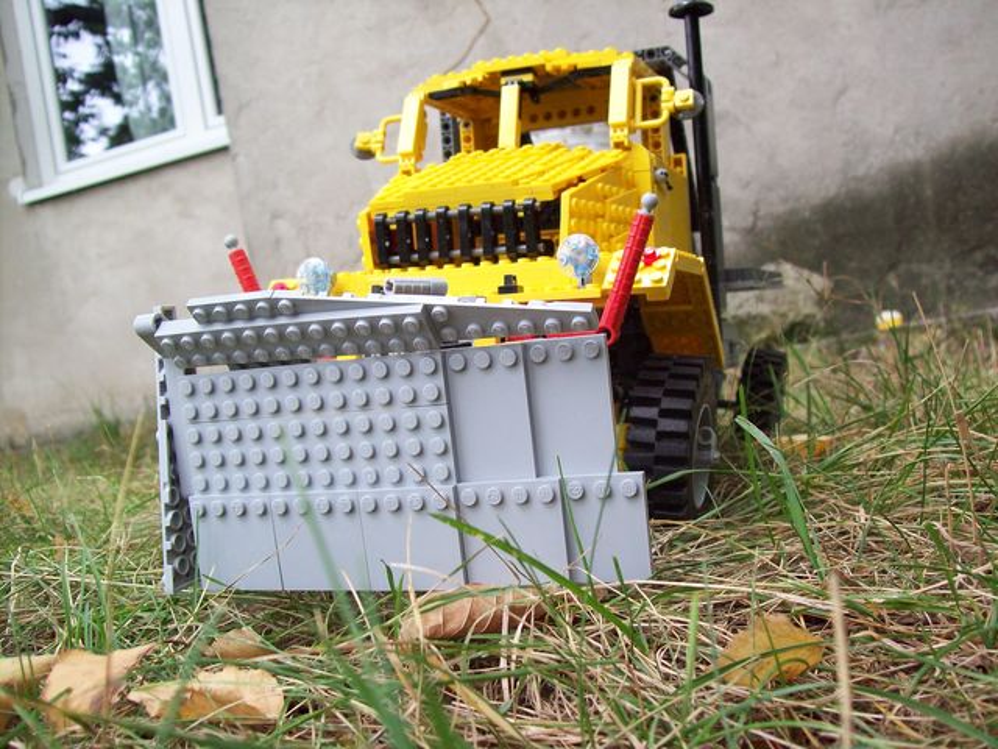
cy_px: 374
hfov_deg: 51.4
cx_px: 499
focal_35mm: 36
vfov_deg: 39.7
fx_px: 1038
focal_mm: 6
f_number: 2.7
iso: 80
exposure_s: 1/64
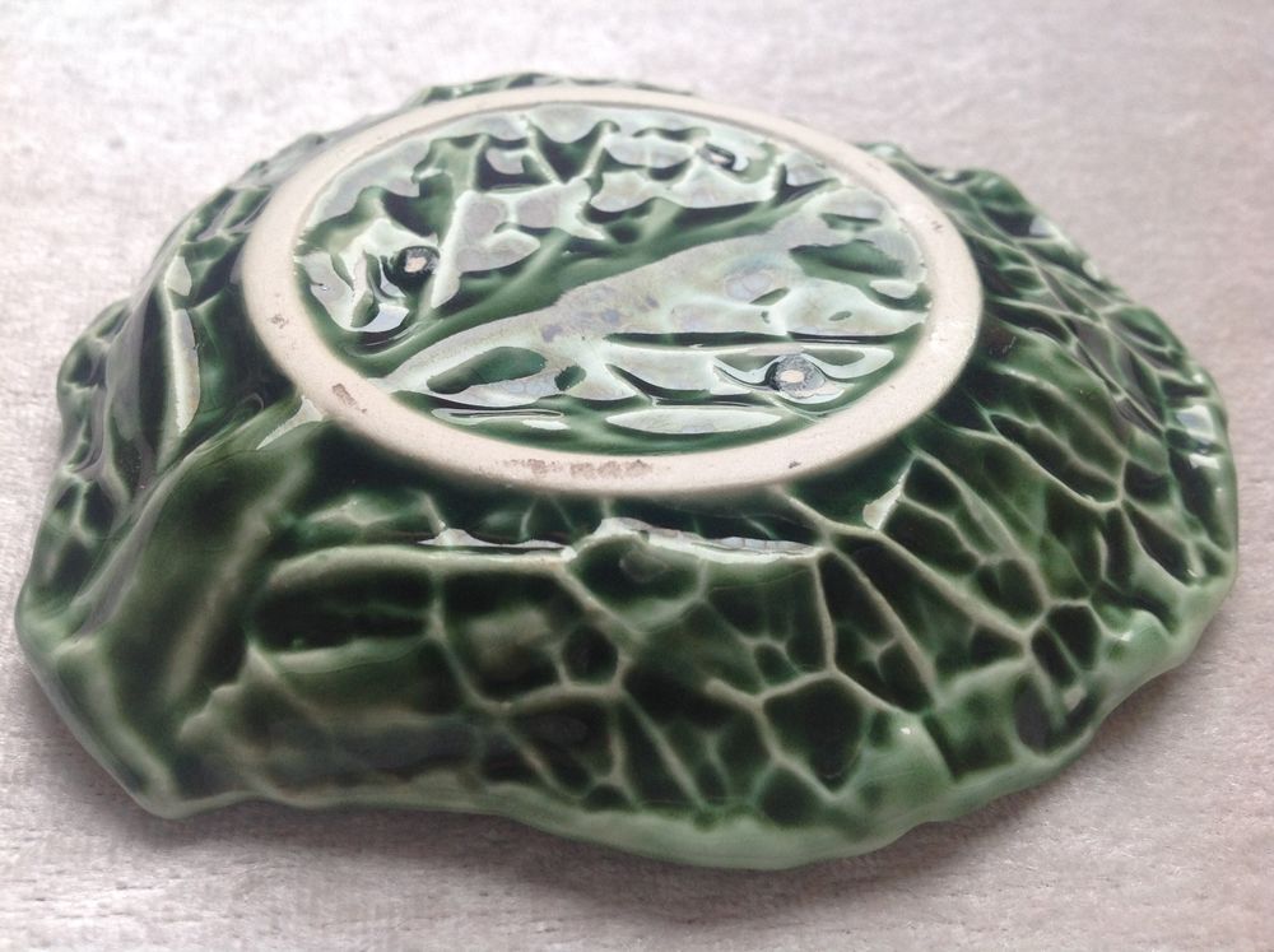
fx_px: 1286
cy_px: 476
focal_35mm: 35
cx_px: 637
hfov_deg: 52.7
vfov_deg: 40.6
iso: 80
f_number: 2.4
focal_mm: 4.28
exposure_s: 1/120
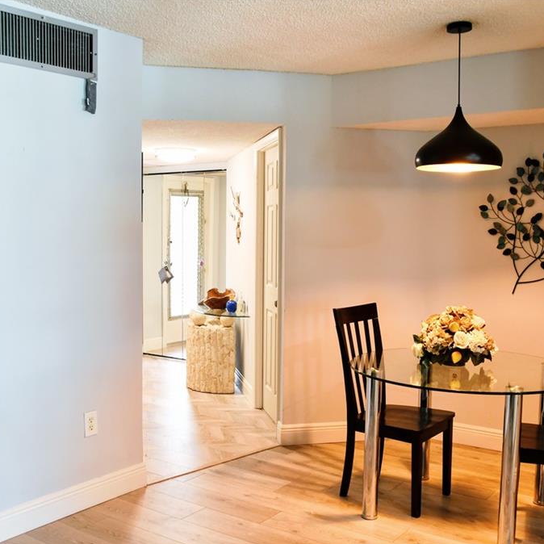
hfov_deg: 41.9
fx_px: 711
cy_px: 273
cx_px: 265
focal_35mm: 40
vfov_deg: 41.9
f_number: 4
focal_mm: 21
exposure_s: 1/60
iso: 400
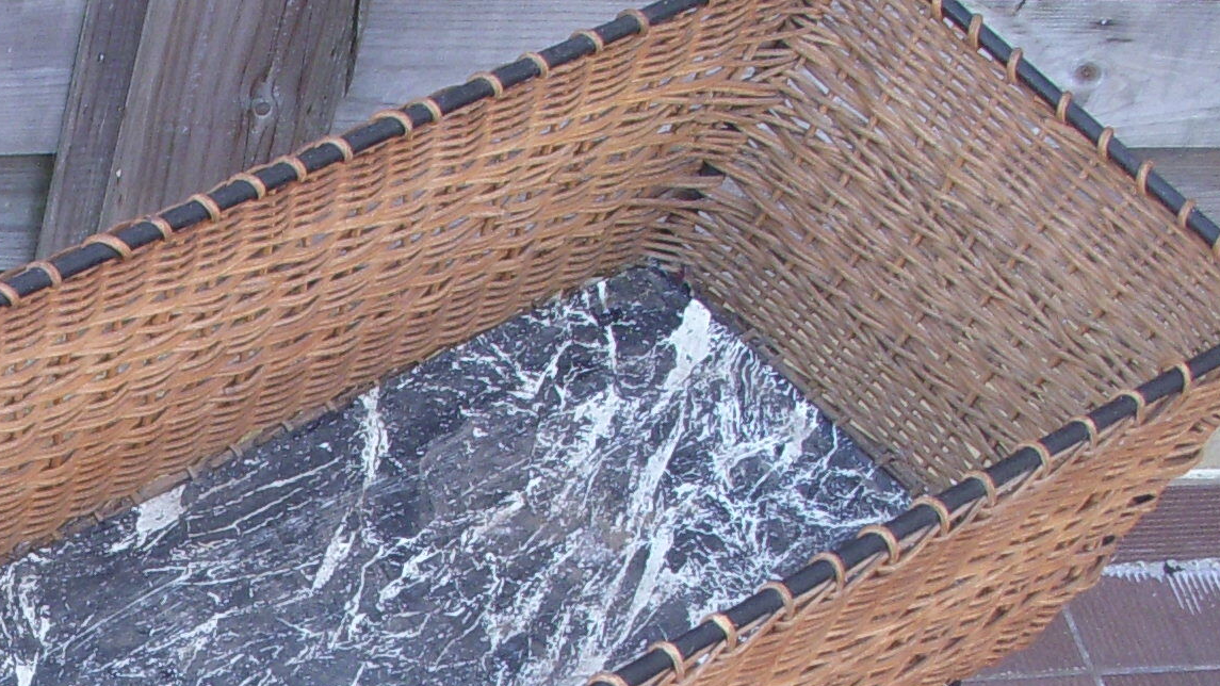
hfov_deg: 17.5
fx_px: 3817
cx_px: -131
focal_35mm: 118
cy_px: 920
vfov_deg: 10.0
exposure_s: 1/50
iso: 100
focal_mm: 6.3
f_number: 3.3
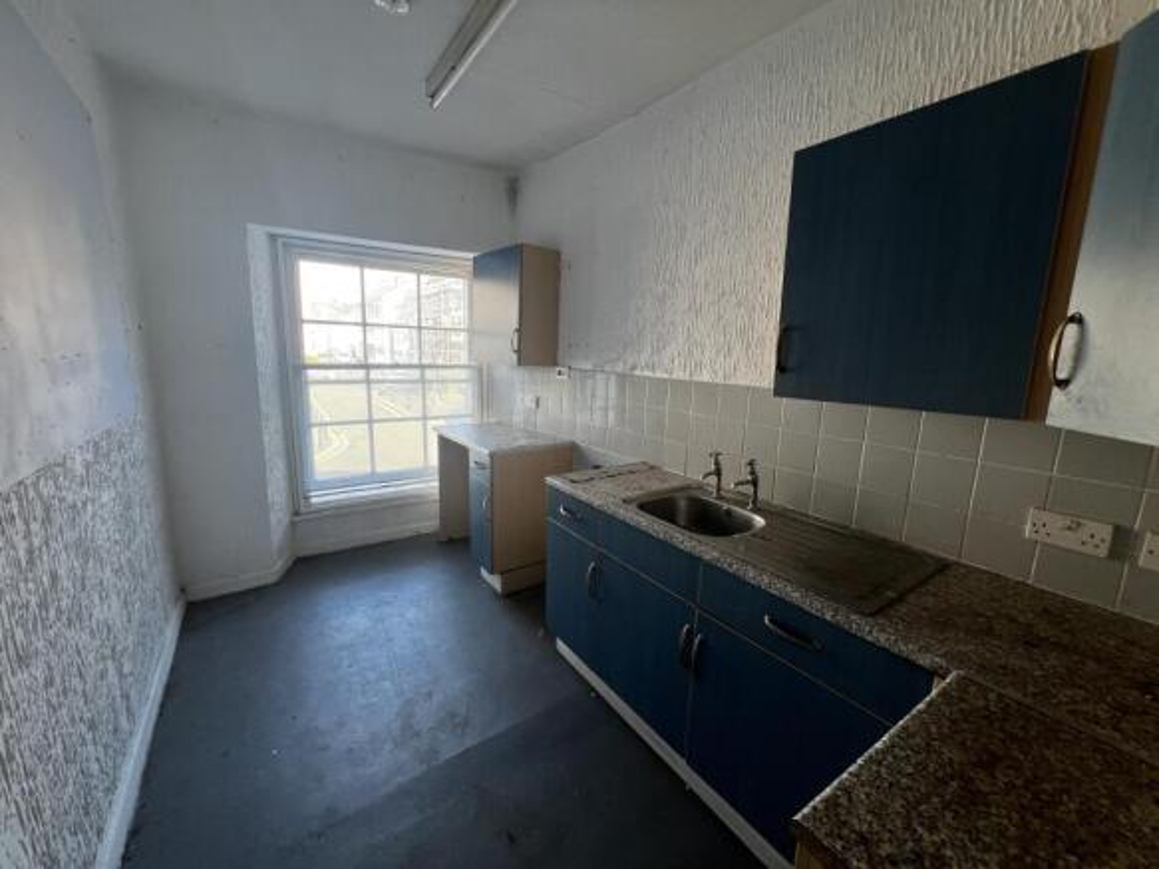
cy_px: 434
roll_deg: -0.8
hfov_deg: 106.2
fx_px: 435
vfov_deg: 89.9
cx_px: 580
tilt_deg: -10.1
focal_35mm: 13
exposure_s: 1/99
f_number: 1.8
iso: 50
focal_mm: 1.57
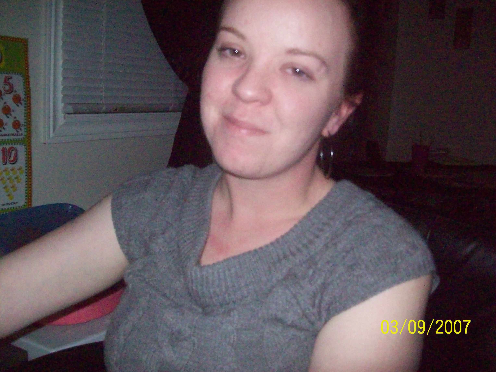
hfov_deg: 51.4
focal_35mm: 36
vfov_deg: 39.7
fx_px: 516
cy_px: 186
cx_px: 248
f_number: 2.7
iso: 800
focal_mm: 6
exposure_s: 1/512
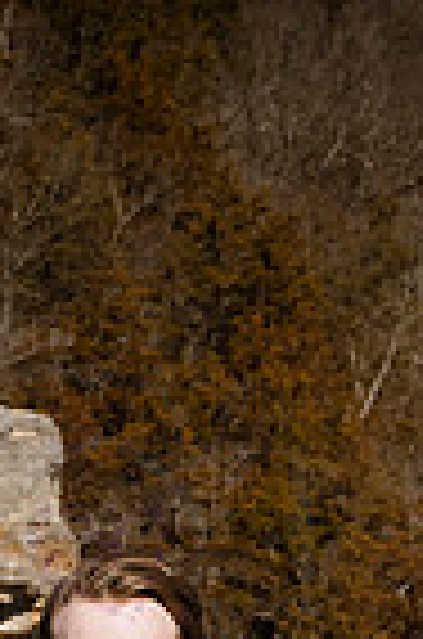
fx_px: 5632
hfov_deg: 4.3
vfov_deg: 6.4
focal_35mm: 318
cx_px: 117
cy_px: 963
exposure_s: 1/1000
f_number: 18
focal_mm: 100
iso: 800
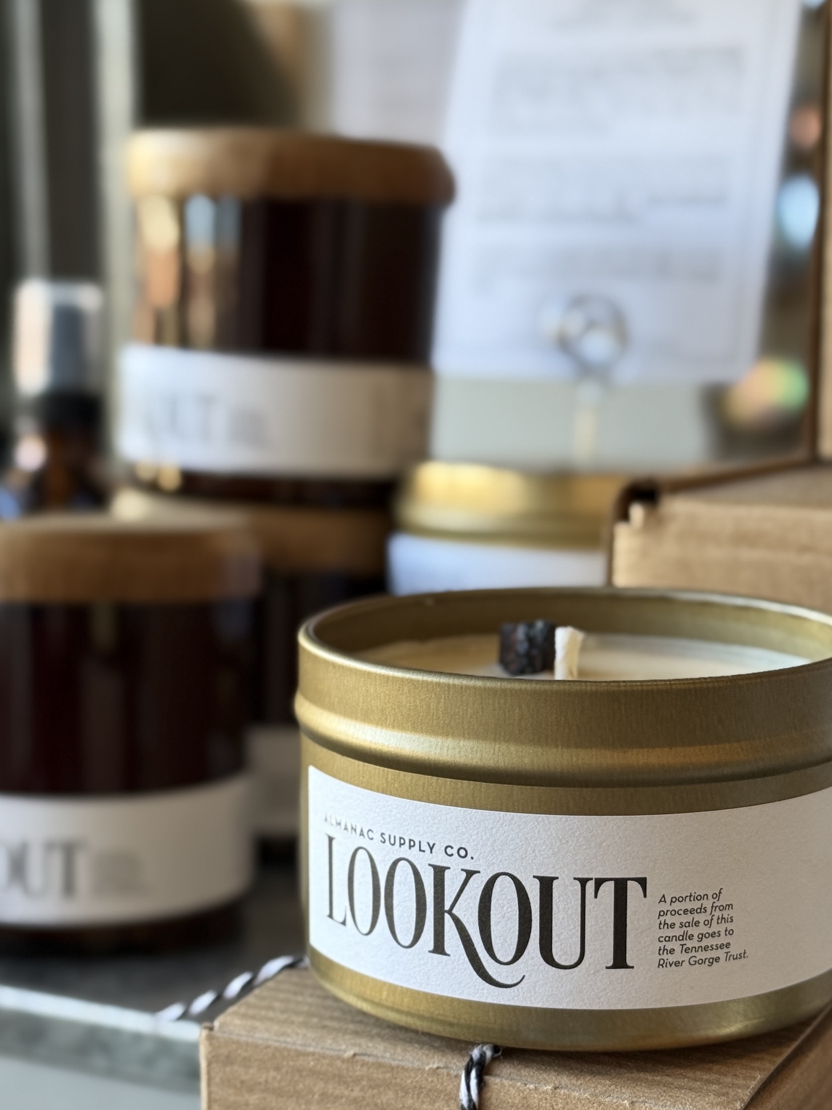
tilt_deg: -7.7
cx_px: 397
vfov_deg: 29.3
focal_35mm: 66
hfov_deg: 22.3
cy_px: 658
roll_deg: -1.0
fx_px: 2115
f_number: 1.78
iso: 80
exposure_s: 1/120
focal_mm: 6.76
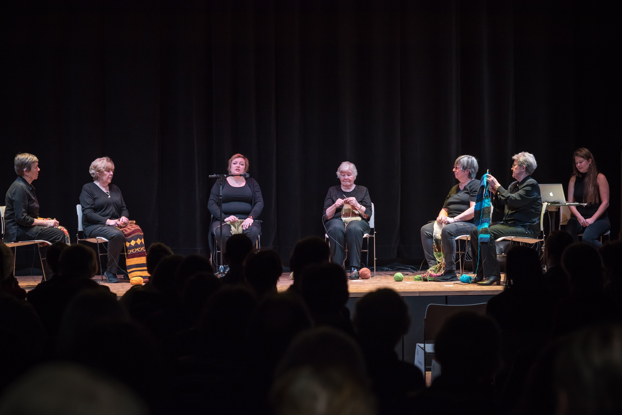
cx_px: 311
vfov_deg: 16.1
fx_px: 1469
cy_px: 208
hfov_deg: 23.9
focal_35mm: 85
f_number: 4
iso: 500
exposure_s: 1/100
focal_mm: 85
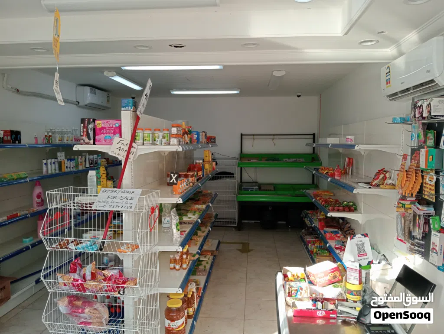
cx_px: 222
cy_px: 167
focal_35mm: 28
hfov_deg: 63.4
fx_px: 360
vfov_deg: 49.9
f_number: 1.8
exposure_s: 1/100
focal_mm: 3.98
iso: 142
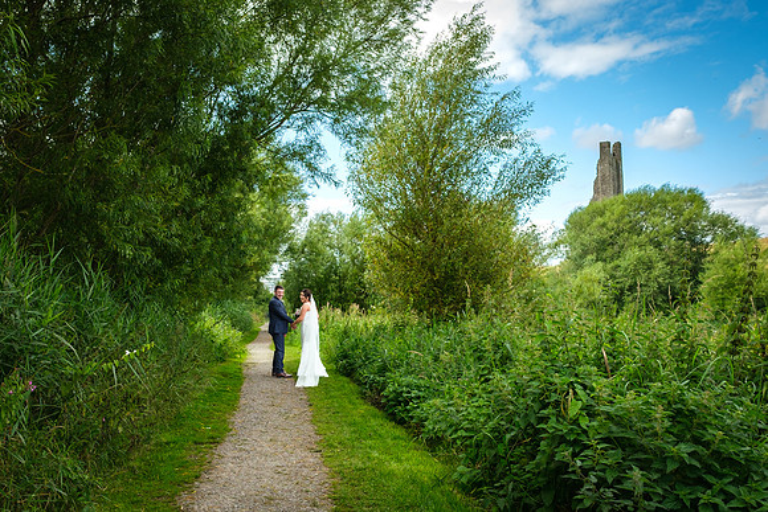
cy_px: 335
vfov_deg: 40.3
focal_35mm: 32
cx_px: 263
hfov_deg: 57.1
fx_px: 690
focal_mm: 16
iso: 200
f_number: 4.5
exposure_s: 1/200
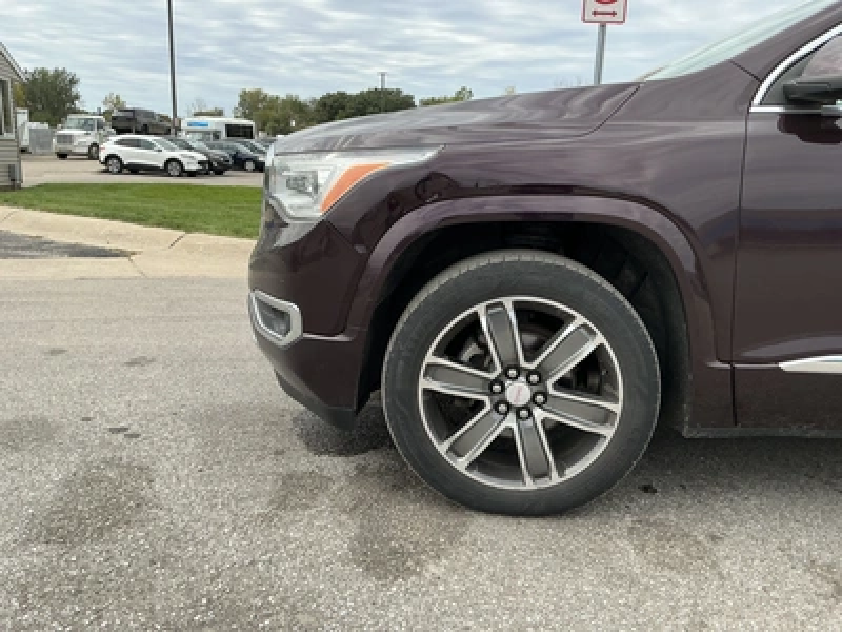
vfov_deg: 49.7
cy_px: 316
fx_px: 681
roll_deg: -2.1
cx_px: 421
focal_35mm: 28
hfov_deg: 63.4
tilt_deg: -12.2
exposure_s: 1/1076
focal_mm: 3
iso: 25
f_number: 1.8
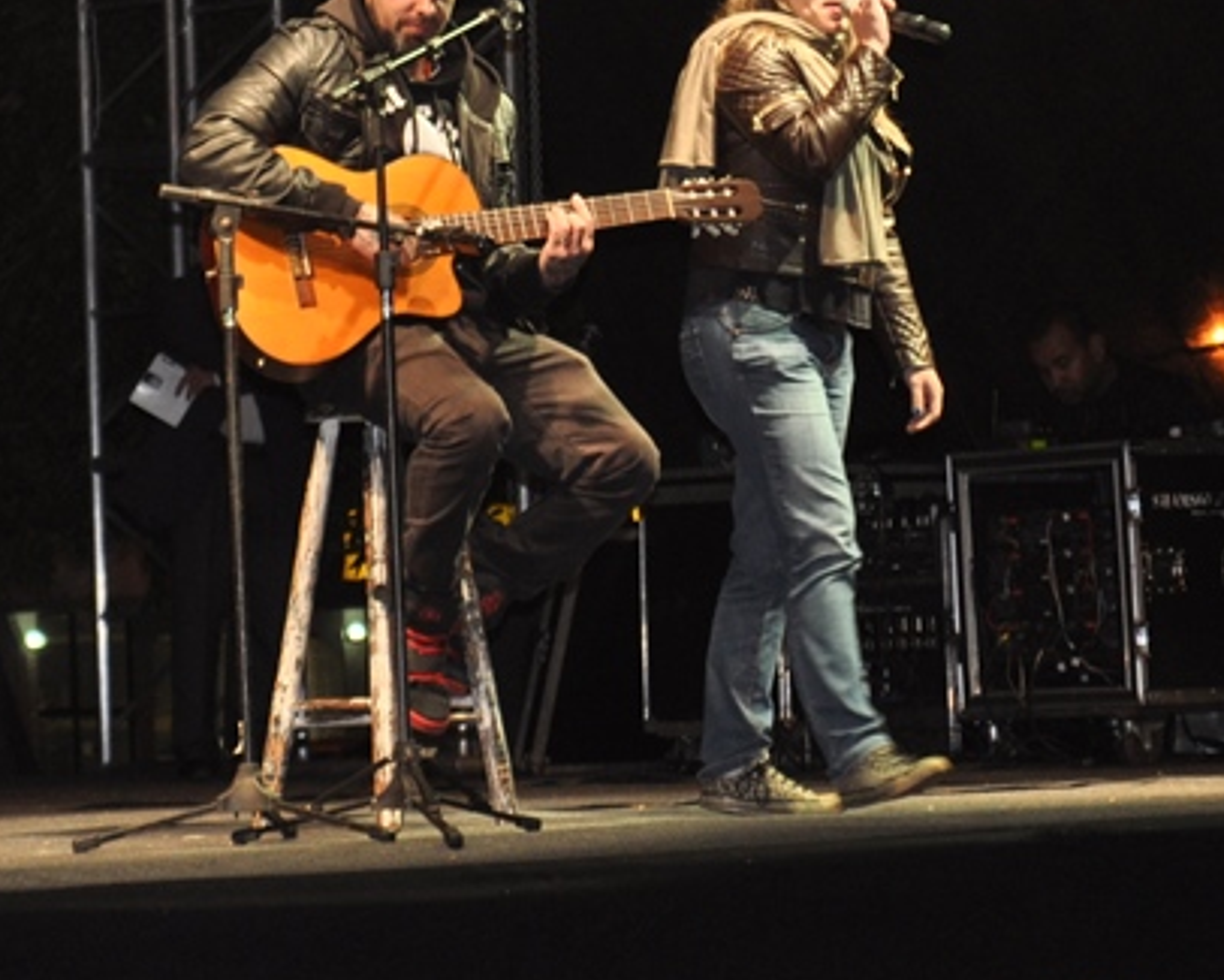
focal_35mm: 179
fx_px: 6489
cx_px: 238
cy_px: 69
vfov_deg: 8.6
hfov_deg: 10.7
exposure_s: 1/60
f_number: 5.6
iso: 640
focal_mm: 55
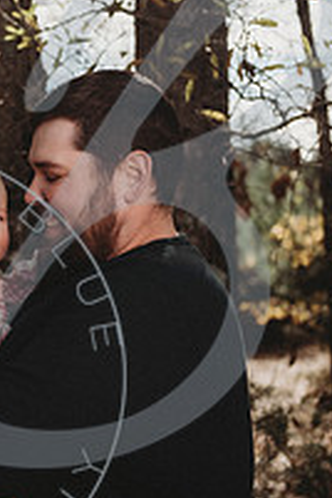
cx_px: 7
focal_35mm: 85
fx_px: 1176
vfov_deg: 23.9
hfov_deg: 15.8
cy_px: 188
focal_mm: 38
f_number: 2.8
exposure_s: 1/1250
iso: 100
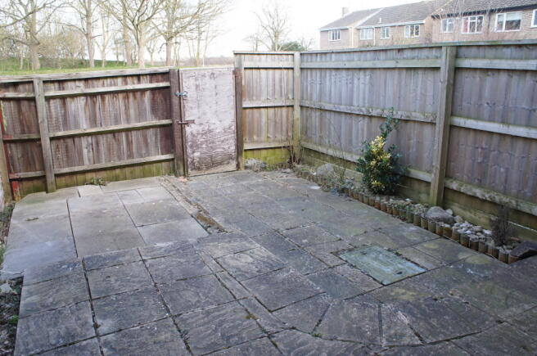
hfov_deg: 64.6
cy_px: 178
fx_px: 424
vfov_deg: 45.5
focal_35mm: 28
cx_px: 268
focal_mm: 19
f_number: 5
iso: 200
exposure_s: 1/100
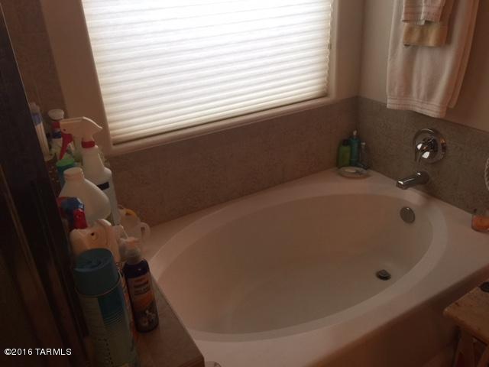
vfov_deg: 48.2
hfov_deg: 61.7
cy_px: 184
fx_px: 410
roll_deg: +4.0
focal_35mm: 29
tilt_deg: -26.1
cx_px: 244
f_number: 2.2
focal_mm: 4.15
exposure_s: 1/30
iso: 50
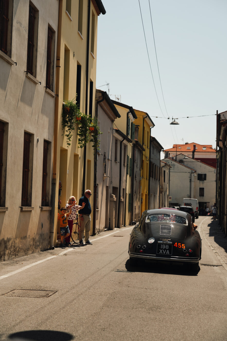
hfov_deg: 22.6
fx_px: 568
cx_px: 114
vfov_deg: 33.4
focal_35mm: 60
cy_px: 170
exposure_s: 1/800
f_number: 4
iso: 100
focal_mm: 60
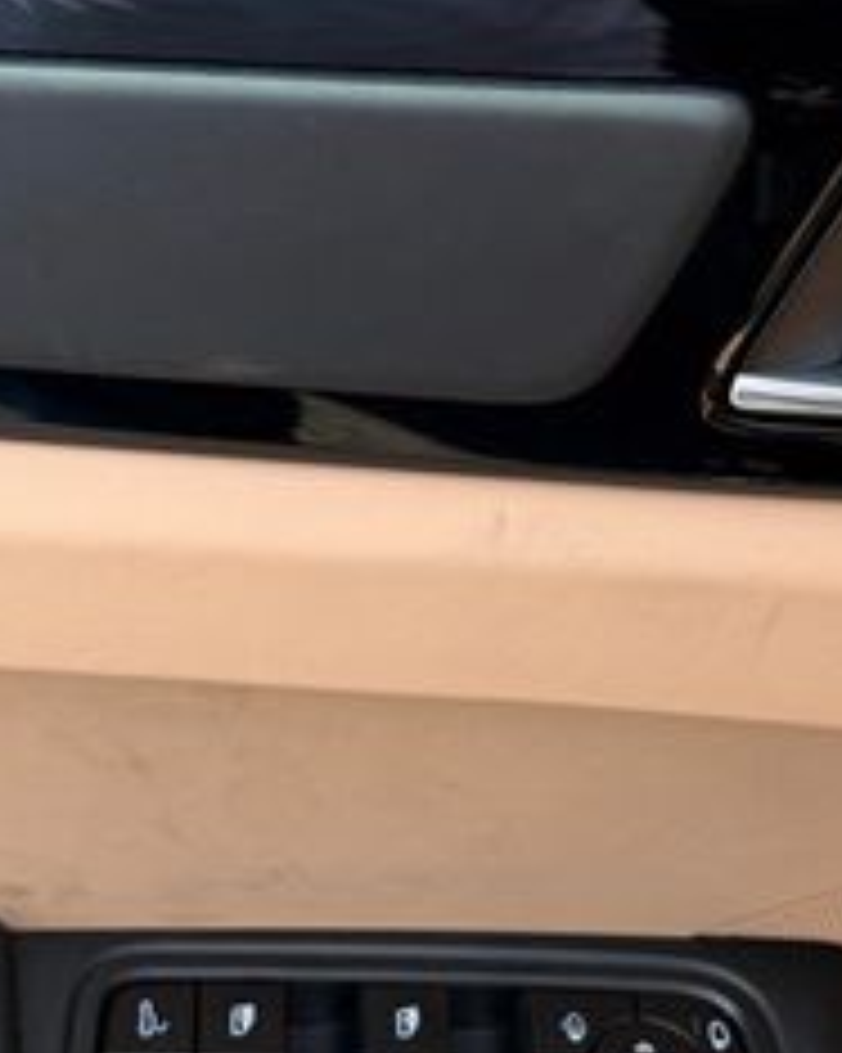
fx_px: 1995
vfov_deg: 29.3
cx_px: 459
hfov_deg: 23.8
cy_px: 747
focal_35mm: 64
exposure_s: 1/612
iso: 80
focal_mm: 6.76
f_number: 1.78
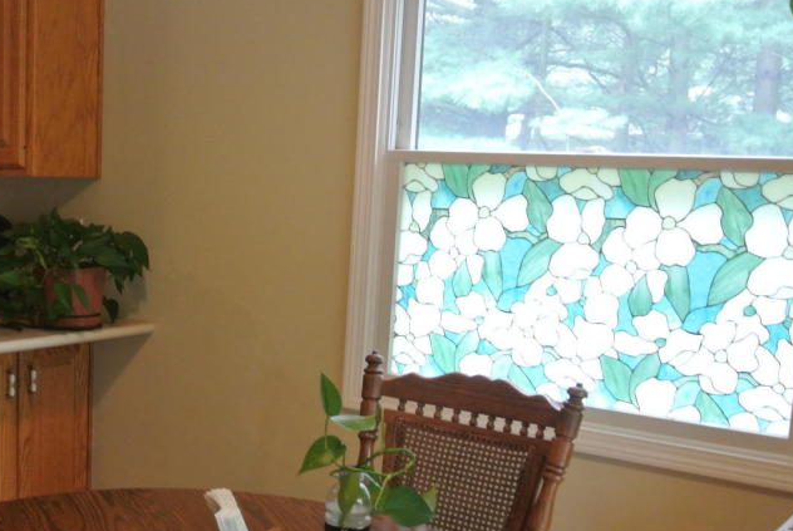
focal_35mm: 49
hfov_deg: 38.8
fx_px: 1081
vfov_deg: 27.4
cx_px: 161
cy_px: 355
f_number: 3.5
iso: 500
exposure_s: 1/30
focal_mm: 10
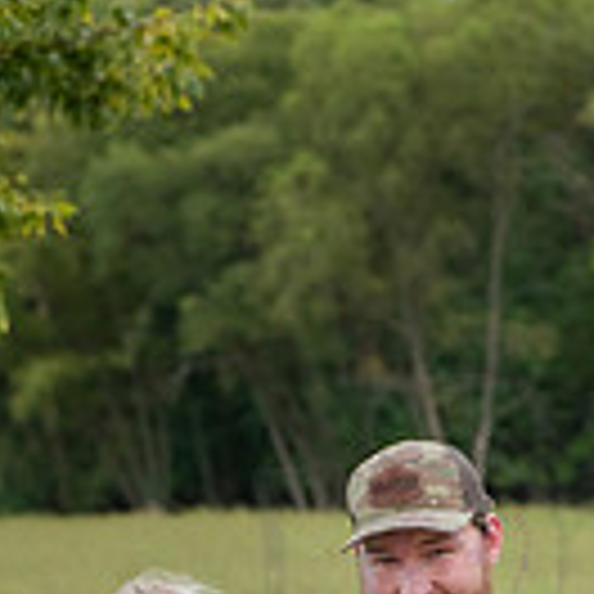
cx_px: 482
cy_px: 972
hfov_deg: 7.5
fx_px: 4504
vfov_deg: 7.4
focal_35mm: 232
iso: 400
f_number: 5
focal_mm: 80
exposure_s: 1/400
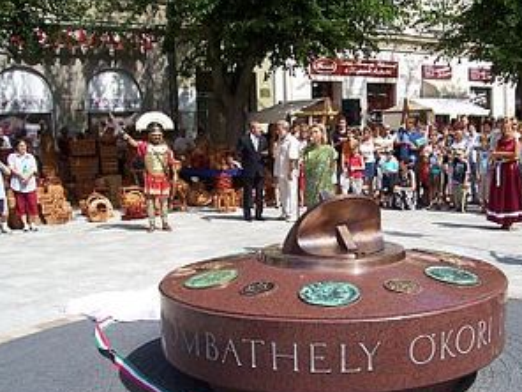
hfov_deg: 40.9
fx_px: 694
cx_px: 335
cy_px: 230
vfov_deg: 31.5
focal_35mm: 46
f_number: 5.6
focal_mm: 5.6
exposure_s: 1/350
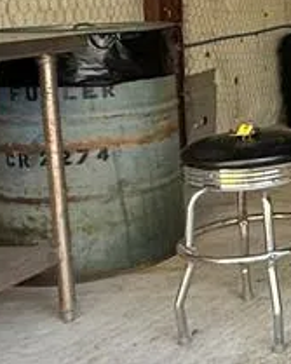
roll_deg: -1.4
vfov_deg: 27.6
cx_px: 680
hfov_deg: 15.0
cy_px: 59
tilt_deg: -8.0
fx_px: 722
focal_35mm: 67
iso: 320
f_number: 2.2
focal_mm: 2.22
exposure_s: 1/99
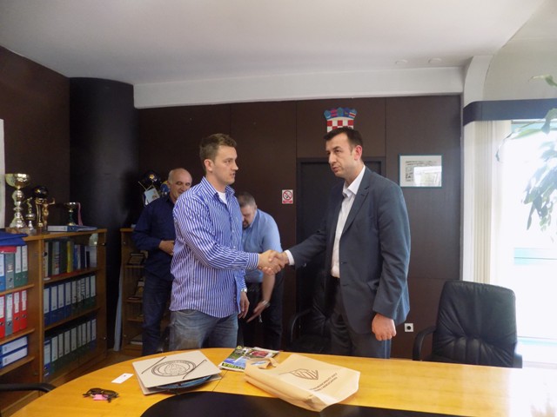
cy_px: 208
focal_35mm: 23
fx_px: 370
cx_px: 278
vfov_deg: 58.9
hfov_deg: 73.9
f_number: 3.1
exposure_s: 1/30
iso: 280
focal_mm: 4
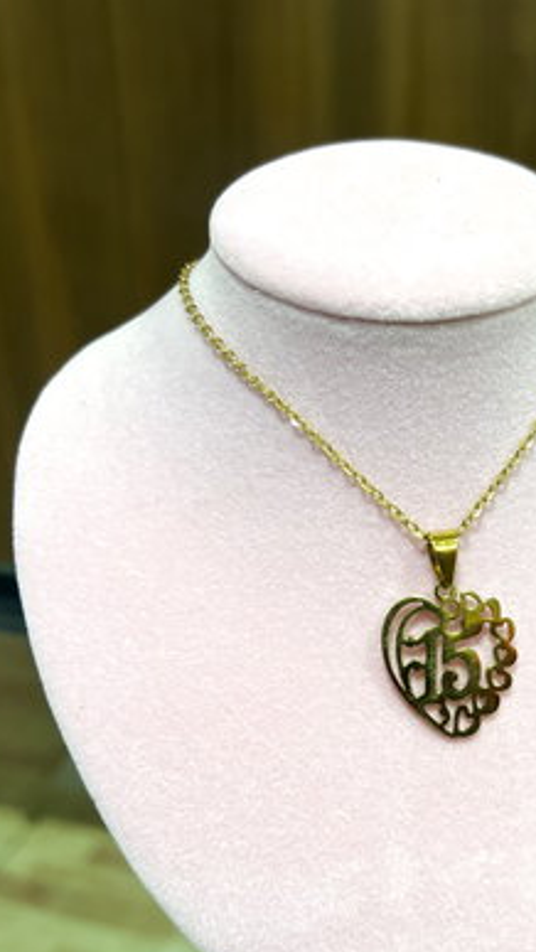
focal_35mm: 39
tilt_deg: -27.1
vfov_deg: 51.5
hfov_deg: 29.8
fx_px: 984
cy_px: 515
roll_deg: -0.9
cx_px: 420
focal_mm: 5.7
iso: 125
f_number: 1.5
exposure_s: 1/100
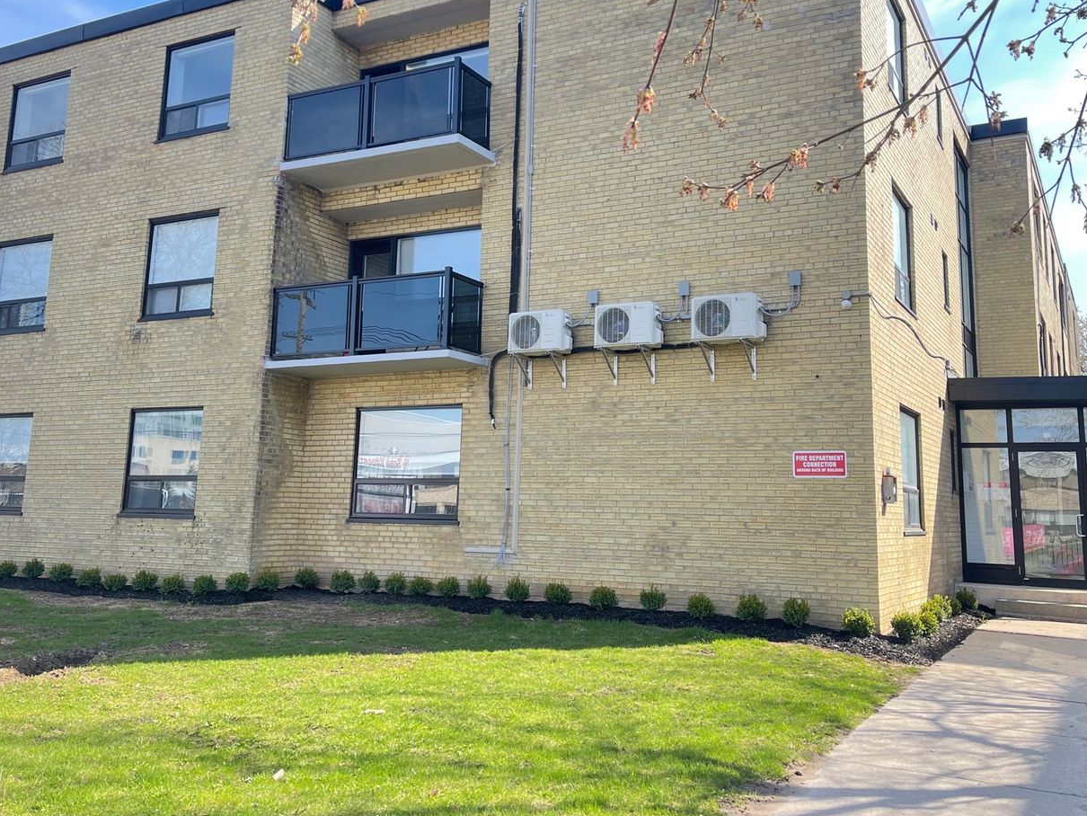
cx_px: 567
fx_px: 1036
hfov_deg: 55.3
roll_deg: -1.1
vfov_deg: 42.7
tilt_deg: +10.1
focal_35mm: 33
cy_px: 313
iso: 32
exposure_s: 1/397
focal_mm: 5.1
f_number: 1.6
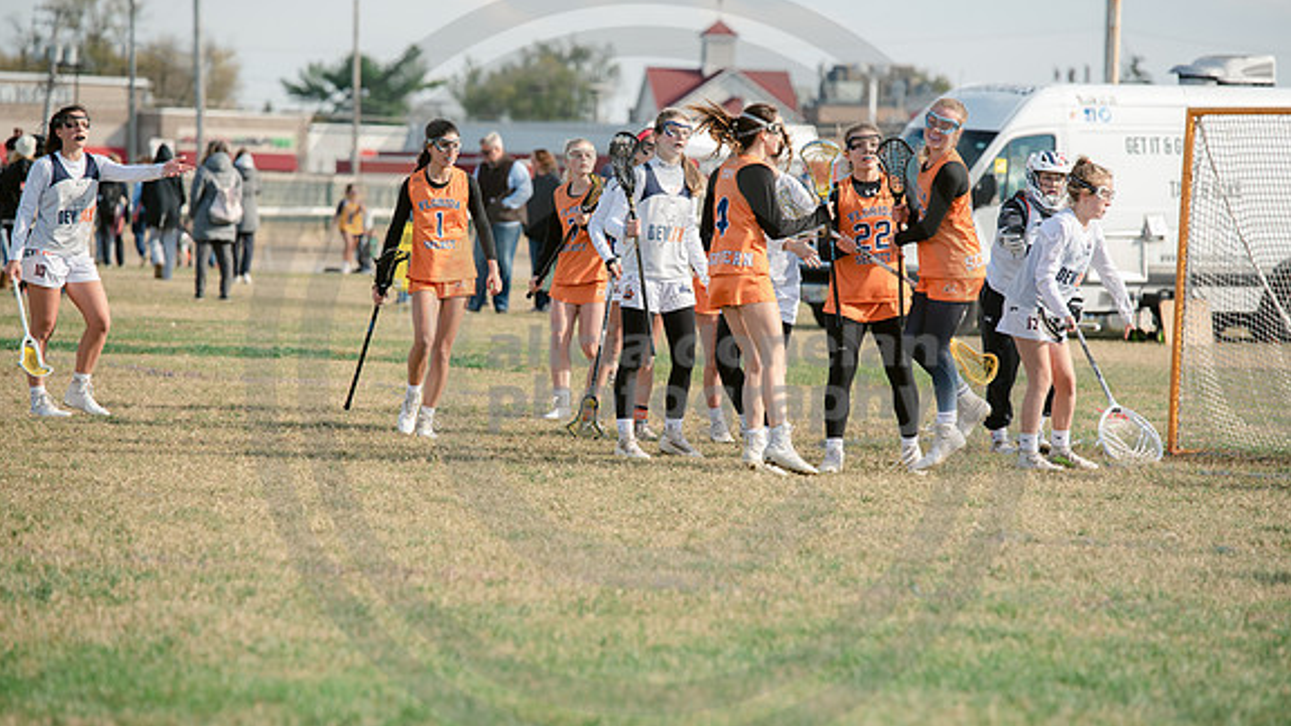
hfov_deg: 10.2
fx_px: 7223
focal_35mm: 211
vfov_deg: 5.8
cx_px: 643
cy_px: 371
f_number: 4.5
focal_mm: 200
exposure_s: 1/1250
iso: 250
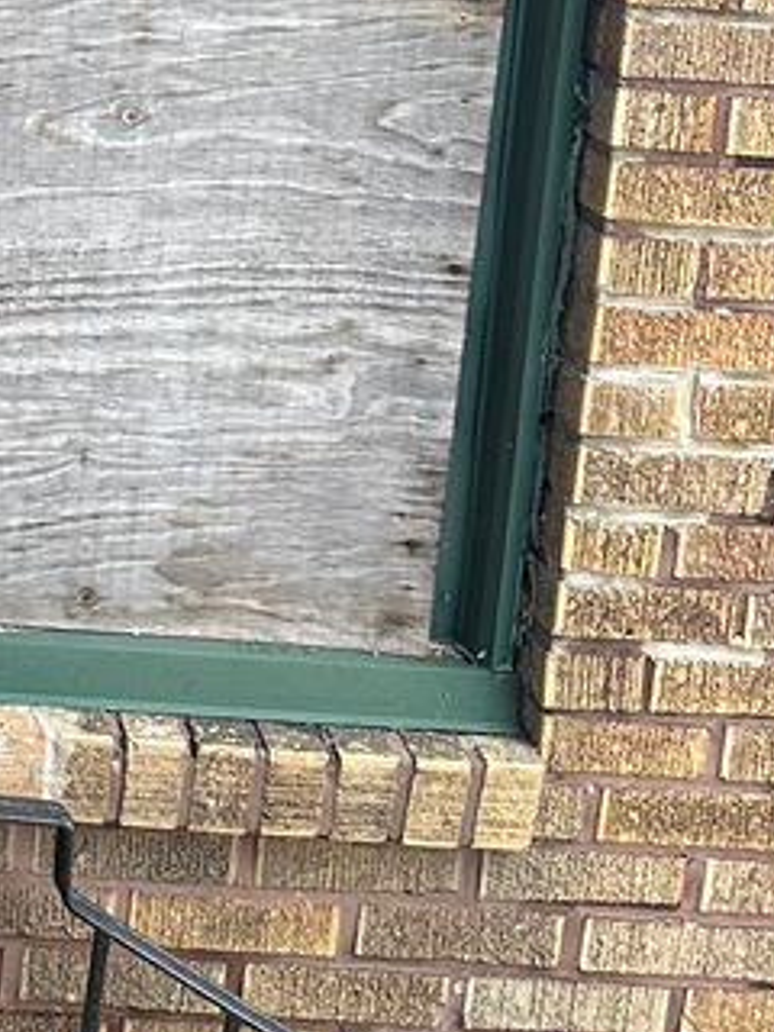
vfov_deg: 21.1
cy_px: 23
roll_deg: -2.5
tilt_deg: -10.9
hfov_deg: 14.8
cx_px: -513
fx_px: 2683
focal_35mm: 90
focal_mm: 6.86
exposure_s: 1/121
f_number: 1.78
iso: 200
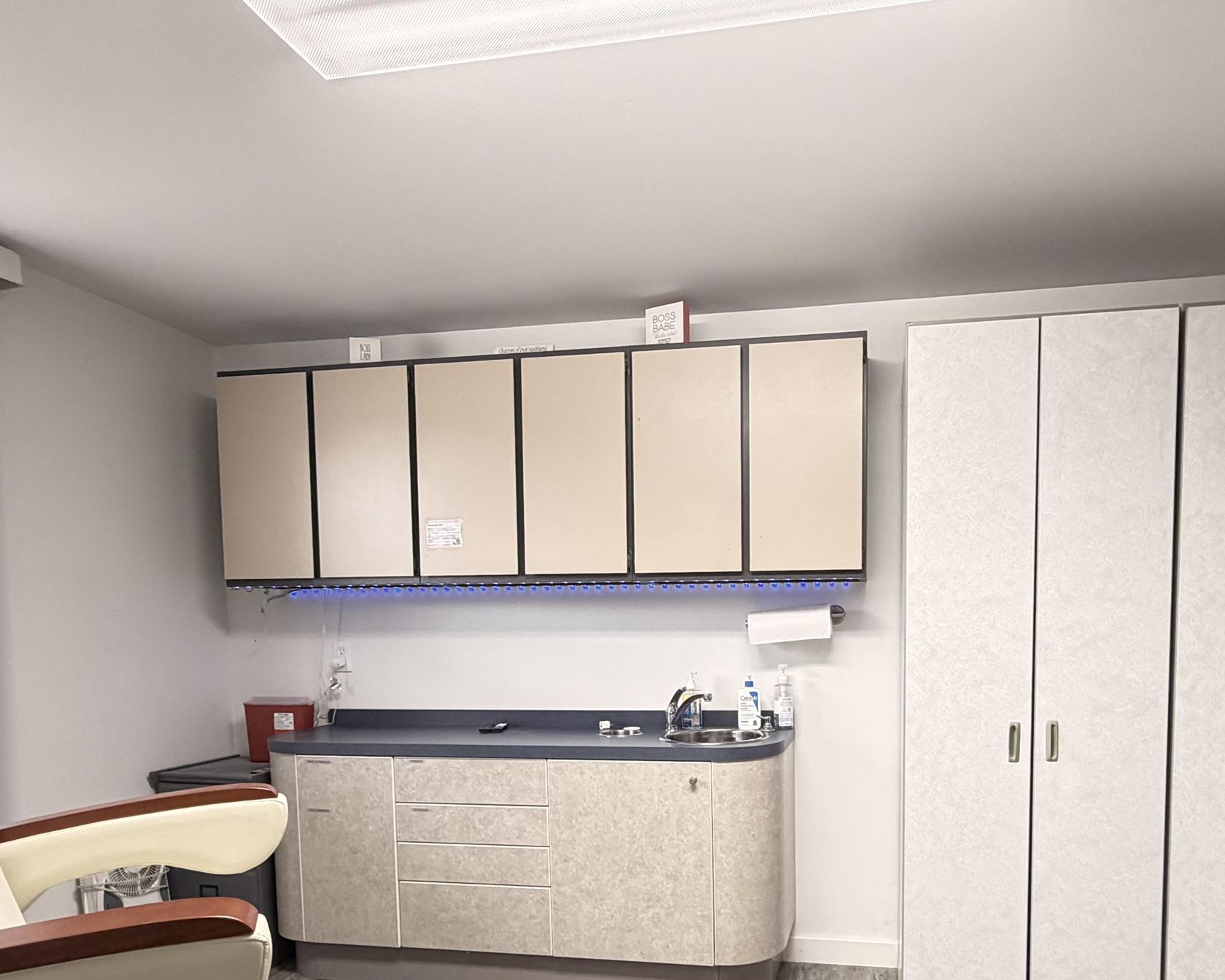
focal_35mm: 25
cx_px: 730
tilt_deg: -3.8
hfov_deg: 67.5
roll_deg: +0.7
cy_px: 686
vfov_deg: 55.1
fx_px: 906
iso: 320
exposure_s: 1/59
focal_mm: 2.22
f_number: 2.2
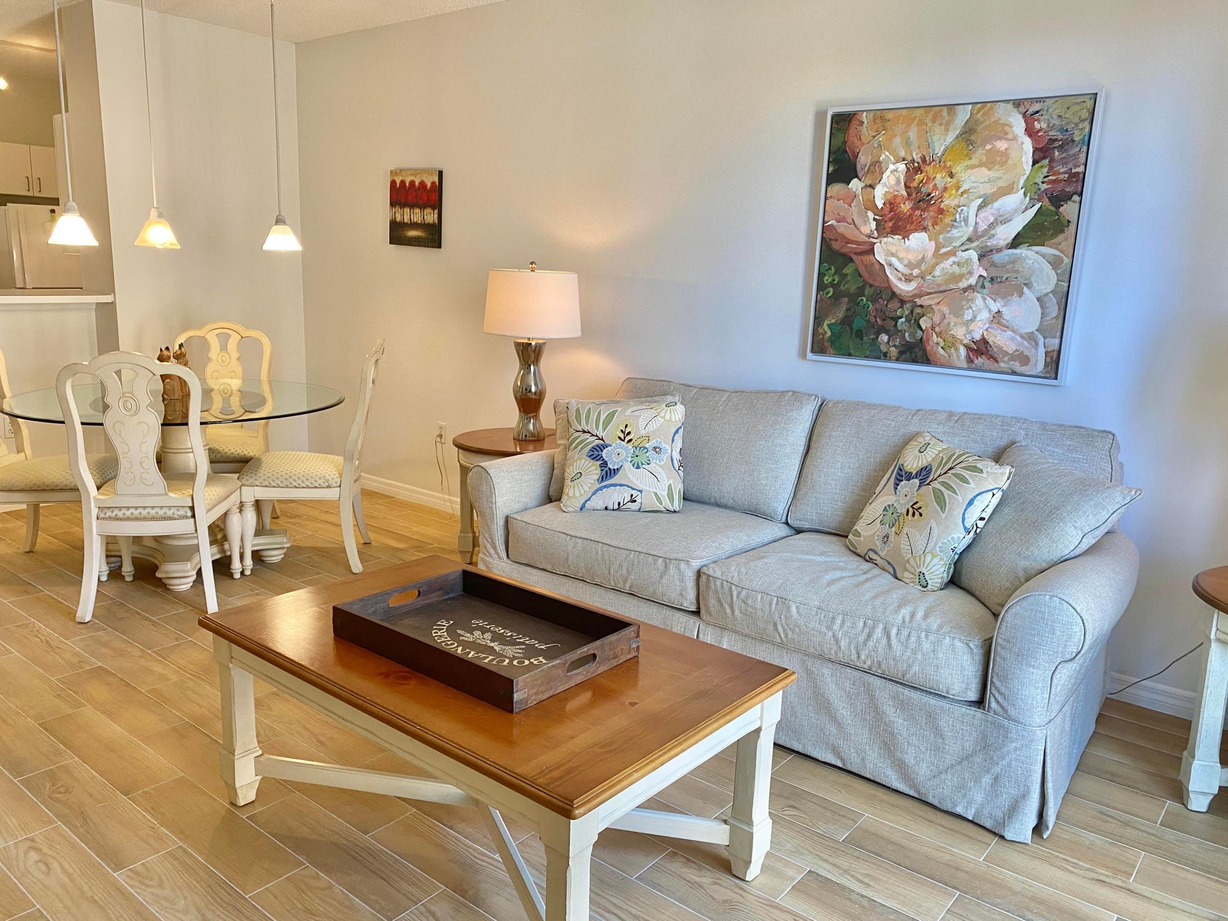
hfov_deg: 67.3
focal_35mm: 26
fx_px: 922
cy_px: 460
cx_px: 614
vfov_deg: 53.1
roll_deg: -1.6
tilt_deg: -10.3
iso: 80
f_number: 1.8
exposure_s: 1/60
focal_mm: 4.25
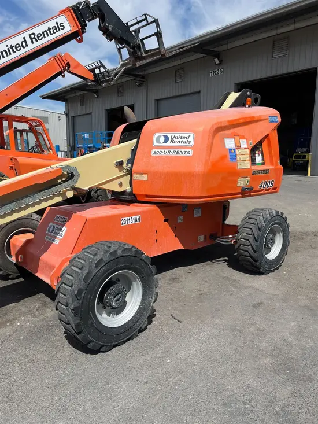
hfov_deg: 53.1
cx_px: 159
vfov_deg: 67.3
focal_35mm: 26
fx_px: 318
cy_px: 212
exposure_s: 1/4310
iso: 50
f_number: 1.6
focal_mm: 5.1
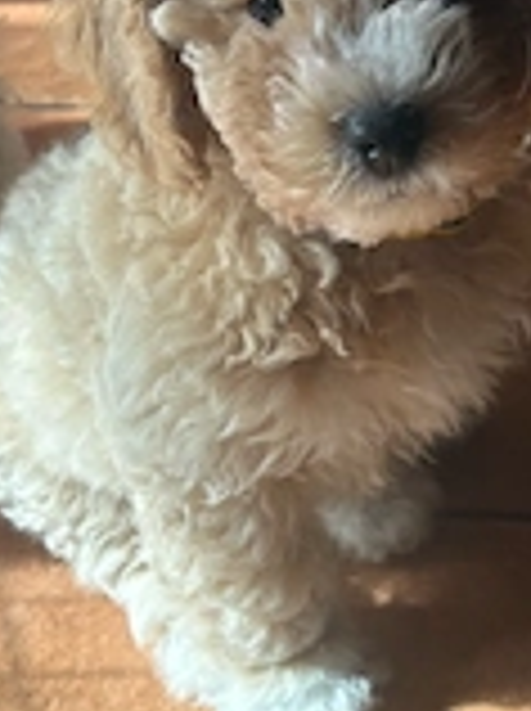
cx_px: 387
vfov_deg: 29.4
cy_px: 310
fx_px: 1354
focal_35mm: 66
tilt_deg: -35.3
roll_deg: +9.1
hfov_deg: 22.0
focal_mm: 5.96
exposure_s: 1/258
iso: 40
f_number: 1.6
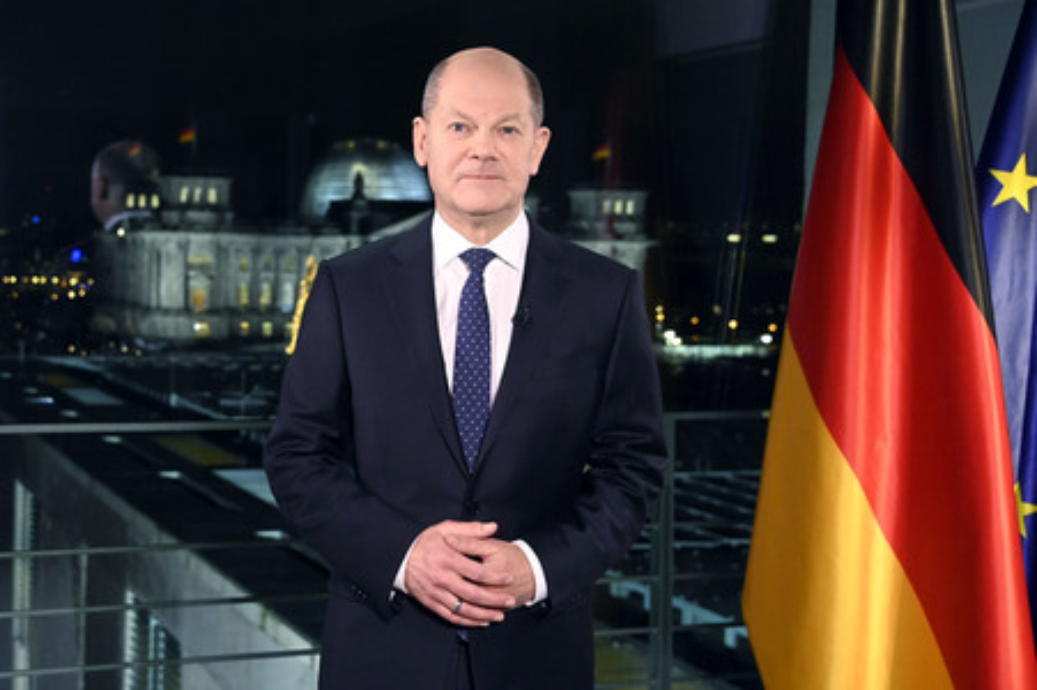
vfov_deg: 28.0
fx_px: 1382
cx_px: 518
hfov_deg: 41.1
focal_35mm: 48
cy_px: 345
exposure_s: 1/160
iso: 8000
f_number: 5
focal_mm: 48
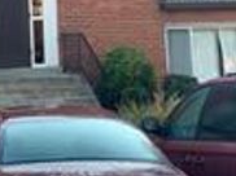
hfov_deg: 13.6
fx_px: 974
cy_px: -52
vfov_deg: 10.1
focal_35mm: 143
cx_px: 1
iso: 20
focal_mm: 6
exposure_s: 1/122
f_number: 2.4
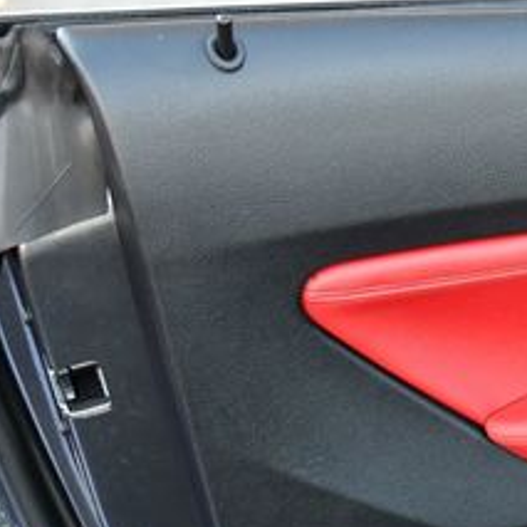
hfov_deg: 17.6
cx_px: 705
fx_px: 1585
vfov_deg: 18.8
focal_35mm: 92
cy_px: 379
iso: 800
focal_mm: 18
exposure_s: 1/250
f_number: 3.5
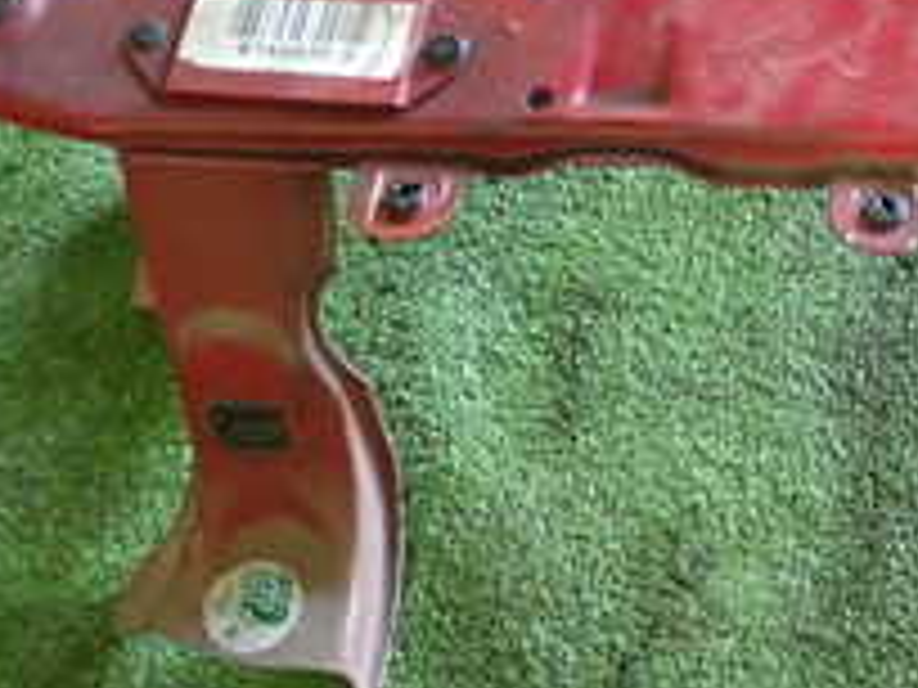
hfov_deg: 18.2
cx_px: 868
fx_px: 2811
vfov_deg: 13.9
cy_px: 117
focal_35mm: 106
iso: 800
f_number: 2.5
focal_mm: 6.37
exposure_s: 1/40
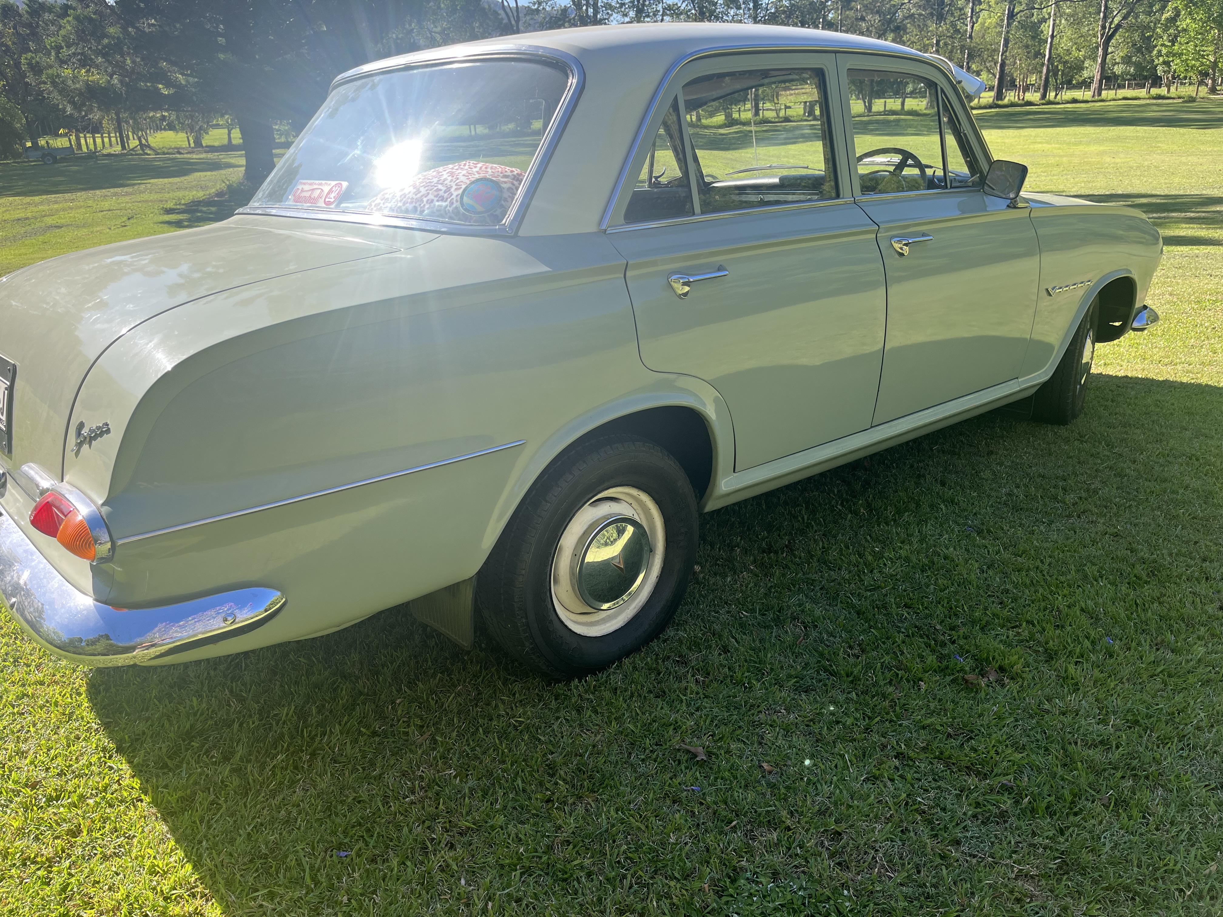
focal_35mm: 26
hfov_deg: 67.3
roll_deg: +1.9
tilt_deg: -22.3
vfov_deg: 53.1
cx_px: 612
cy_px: 458
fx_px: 919
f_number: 1.6
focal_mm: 5.1
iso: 50
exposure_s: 1/913
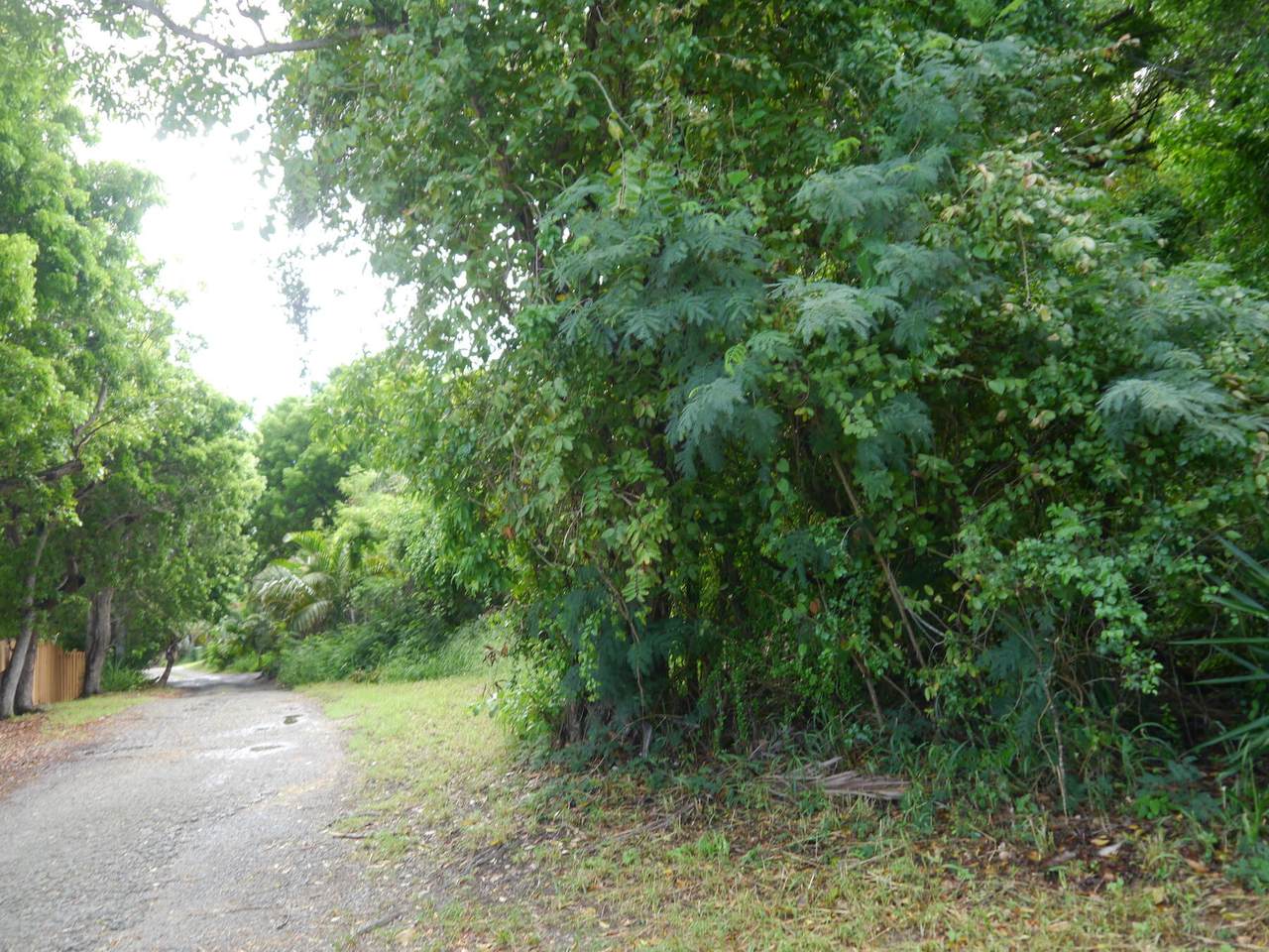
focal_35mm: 28
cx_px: 634
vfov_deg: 49.7
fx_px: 1026
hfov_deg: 63.4
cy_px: 476
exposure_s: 1/100
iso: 160
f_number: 3.5
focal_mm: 14
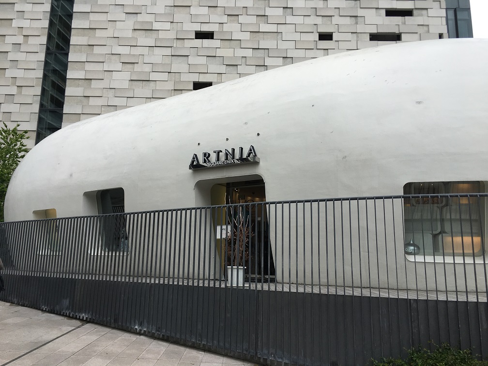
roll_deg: -2.0
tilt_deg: +12.1
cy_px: 183
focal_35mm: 29
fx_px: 409
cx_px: 244
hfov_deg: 61.7
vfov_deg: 48.2
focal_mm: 4.15
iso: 25
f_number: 2.2
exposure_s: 1/1202
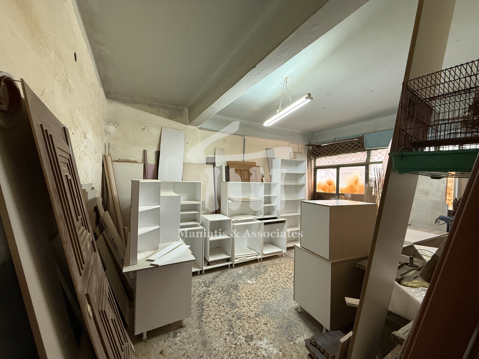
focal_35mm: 14
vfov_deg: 85.7
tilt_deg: +0.7
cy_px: 180
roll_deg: -1.6
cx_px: 240
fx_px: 194
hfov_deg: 102.1
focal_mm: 2.22
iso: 320
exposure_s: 1/50
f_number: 2.2
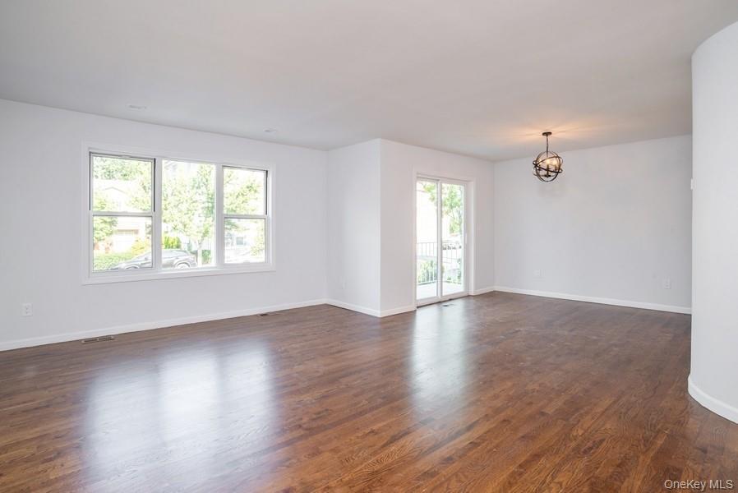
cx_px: 369
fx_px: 369
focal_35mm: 18
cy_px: 246
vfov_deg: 67.5
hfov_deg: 90.0
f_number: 13
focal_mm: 18
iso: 200
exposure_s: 1/15
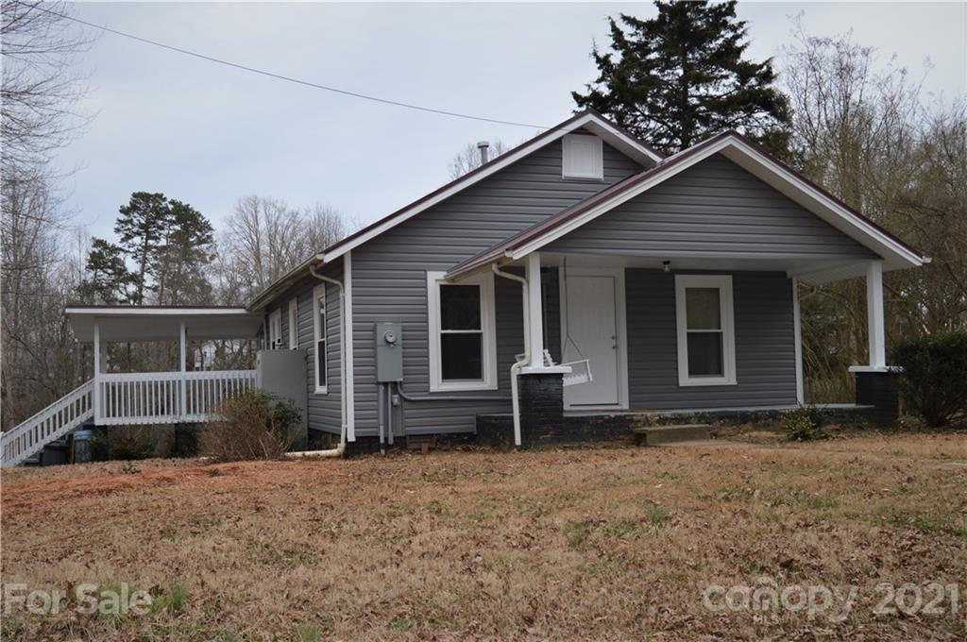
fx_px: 805
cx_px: 484
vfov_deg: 43.5
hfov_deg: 62.0
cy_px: 321
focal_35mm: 30
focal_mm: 20
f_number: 5.6
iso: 100
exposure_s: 1/200
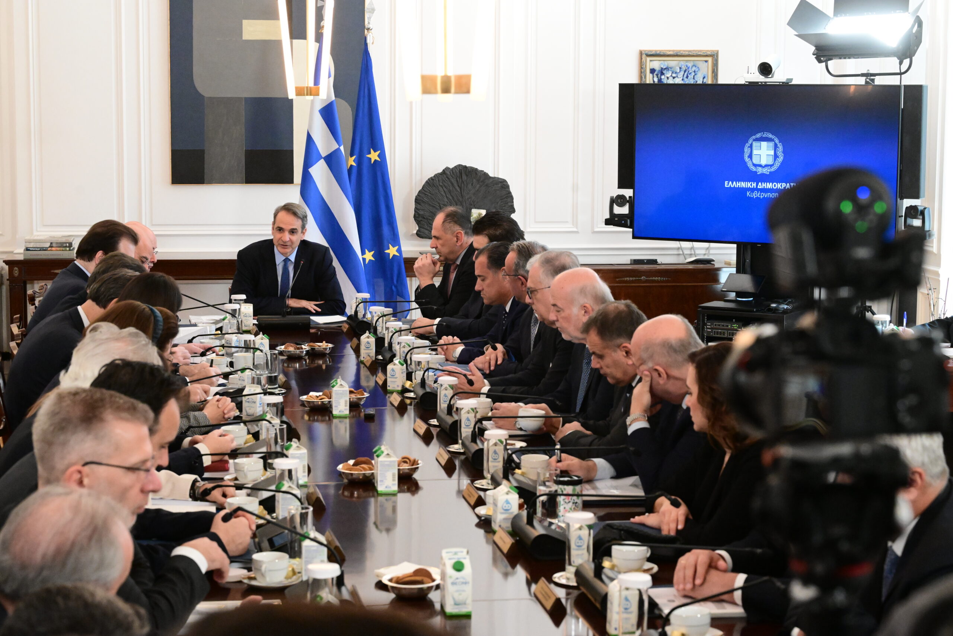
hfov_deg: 28.8
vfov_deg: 19.5
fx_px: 1853
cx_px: 476
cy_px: 318
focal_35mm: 70
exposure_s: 1/500
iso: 10000
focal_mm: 70
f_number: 7.1
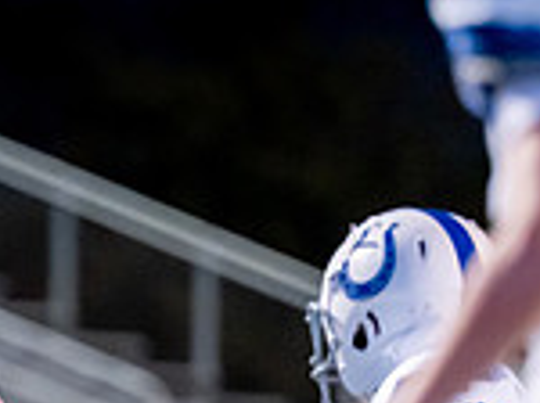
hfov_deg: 2.3
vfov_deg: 1.7
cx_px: -181
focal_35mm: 867
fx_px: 13503
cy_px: 578
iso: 3200
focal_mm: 176
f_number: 2.8
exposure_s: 1/1000
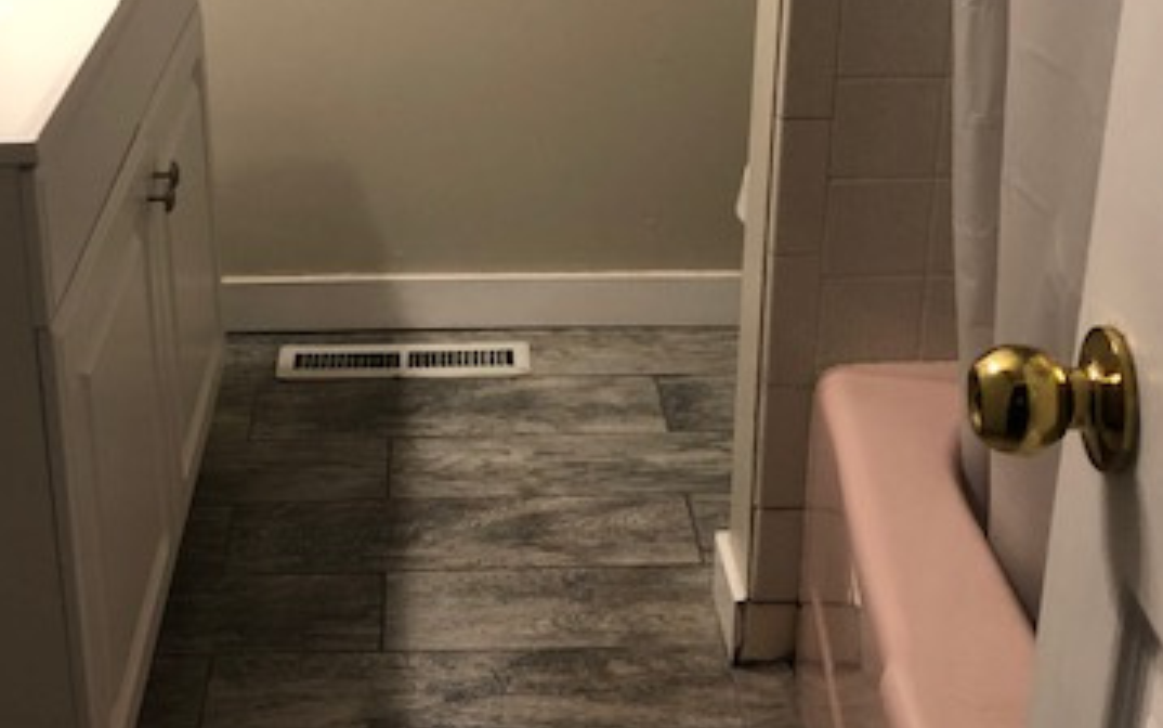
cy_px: 136
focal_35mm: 53
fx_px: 1680
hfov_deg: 37.9
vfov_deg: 24.0
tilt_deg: -19.3
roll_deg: +1.0
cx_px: 429
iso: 40
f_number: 1.8
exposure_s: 1/20
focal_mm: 4
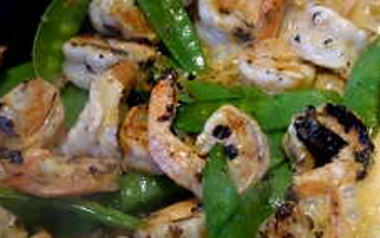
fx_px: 1388
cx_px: 337
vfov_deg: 9.7
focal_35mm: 134
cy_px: 267
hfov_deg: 15.4
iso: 250
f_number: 5
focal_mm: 25
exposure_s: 1/30
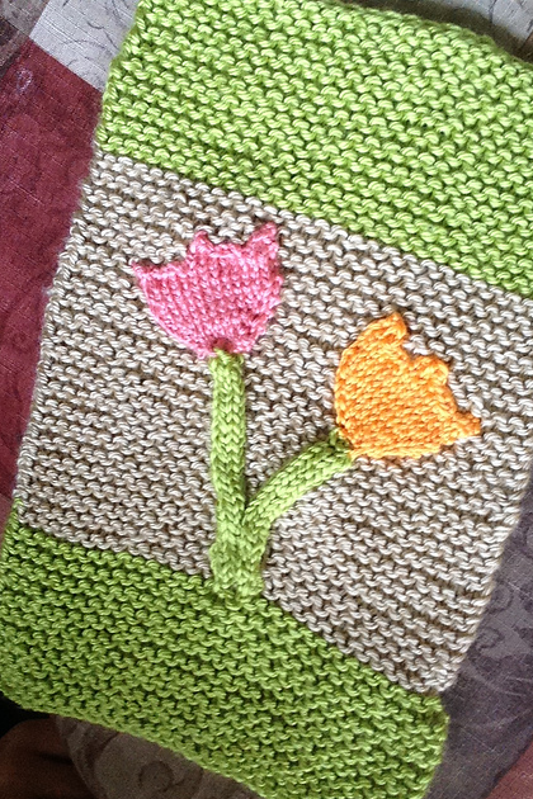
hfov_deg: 35.9
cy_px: 405
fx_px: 822
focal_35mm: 37
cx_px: 293
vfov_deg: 51.9
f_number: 2.4
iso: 80
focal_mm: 2.18
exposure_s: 1/30
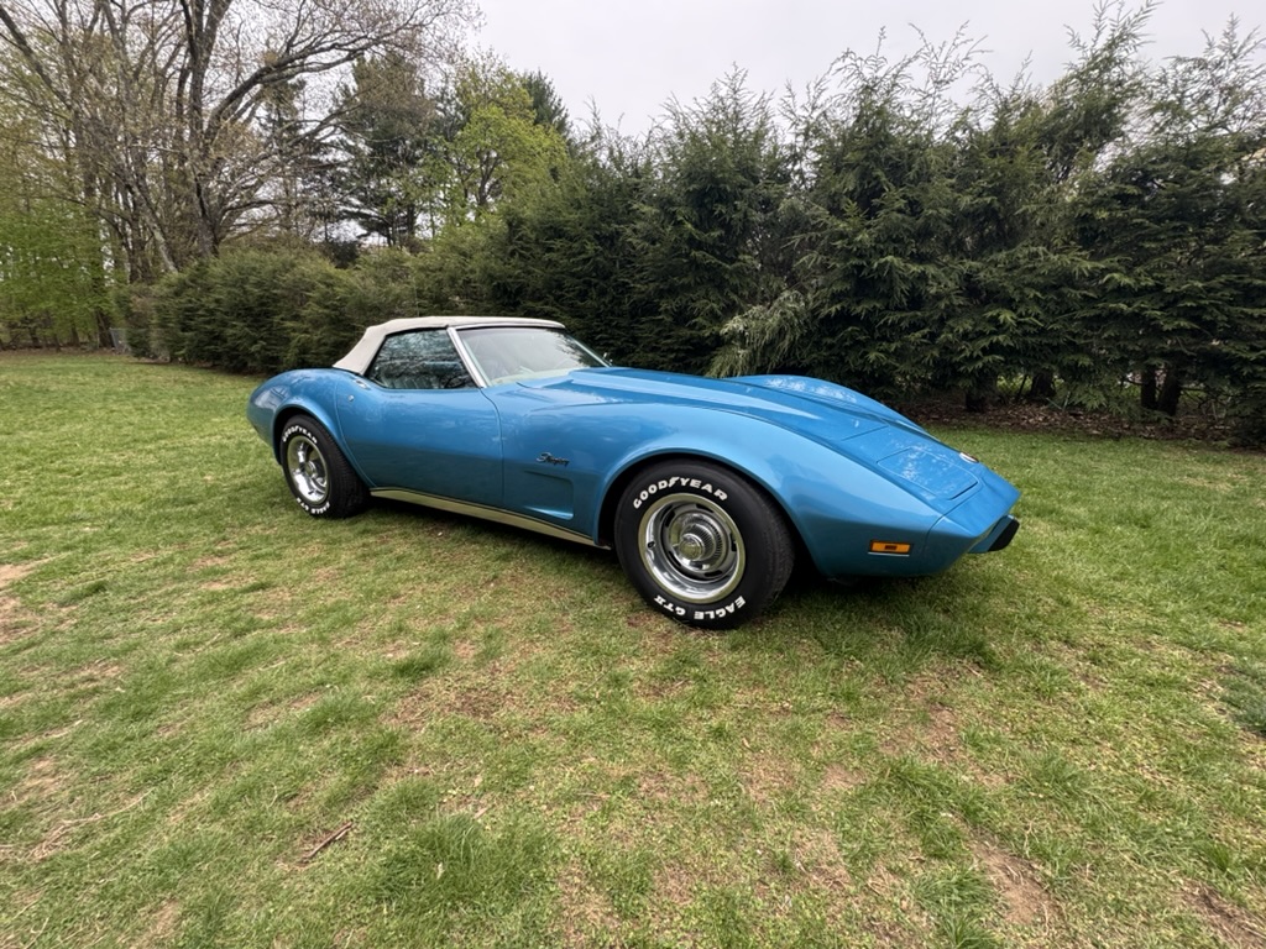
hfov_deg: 102.1
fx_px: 512
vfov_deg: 85.7
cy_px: 474
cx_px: 633
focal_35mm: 14
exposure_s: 1/322
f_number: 2.2
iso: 40
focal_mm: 2.22
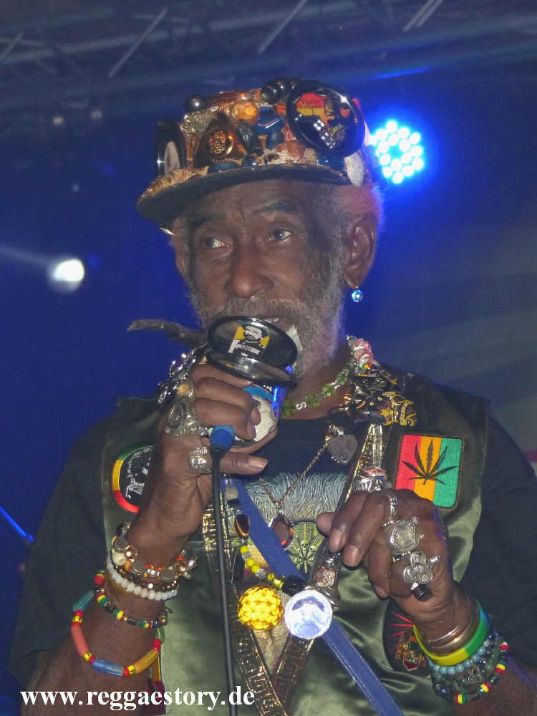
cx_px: 268
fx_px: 2255
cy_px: 358
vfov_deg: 18.0
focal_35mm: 109
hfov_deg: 13.6
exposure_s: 1/160
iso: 400
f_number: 2.8
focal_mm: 19.6
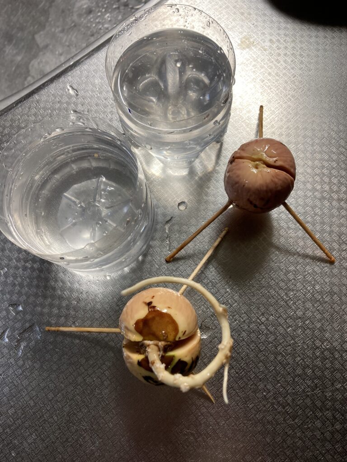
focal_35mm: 28
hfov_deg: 49.7
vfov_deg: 63.4
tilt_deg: -75.5
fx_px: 374
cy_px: 231
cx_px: 174
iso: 50
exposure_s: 1/50
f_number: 1.8
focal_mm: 3.99
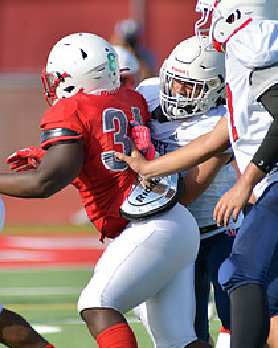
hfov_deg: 2.5
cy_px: 158
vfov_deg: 3.1
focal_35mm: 622
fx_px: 6404
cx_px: 120
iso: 125
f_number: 3.5
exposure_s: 1/2000
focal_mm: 300
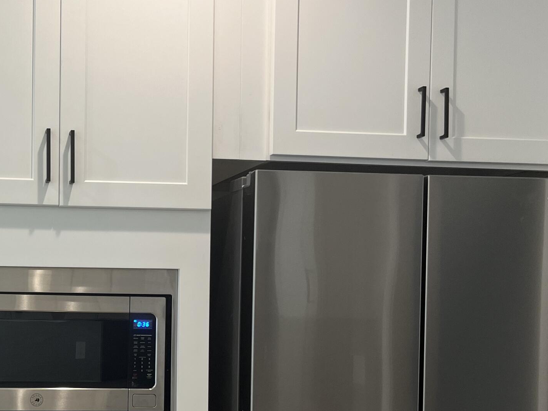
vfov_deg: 26.1
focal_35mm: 55
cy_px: 321
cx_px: 41
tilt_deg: -0.8
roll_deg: +0.1
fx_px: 871
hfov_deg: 32.9
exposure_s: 1/60
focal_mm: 5.1
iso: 64
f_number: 1.6
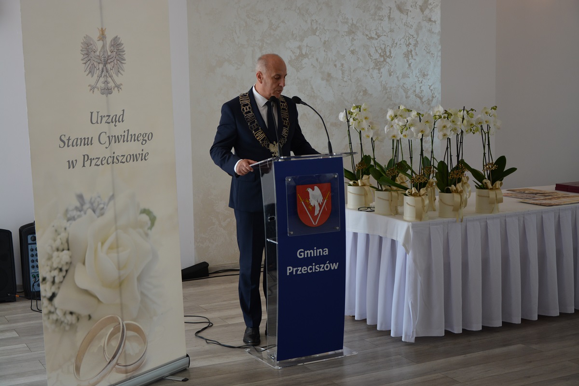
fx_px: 844
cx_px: 290
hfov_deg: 37.9
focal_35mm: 52
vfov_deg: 25.8
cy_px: 193
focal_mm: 35
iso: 400
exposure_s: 1/60
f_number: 4.5
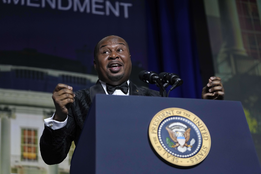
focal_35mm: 88
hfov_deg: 23.1
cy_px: 87
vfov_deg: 15.5
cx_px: 130
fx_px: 638
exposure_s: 1/500
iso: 2000
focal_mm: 88
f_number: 2.8
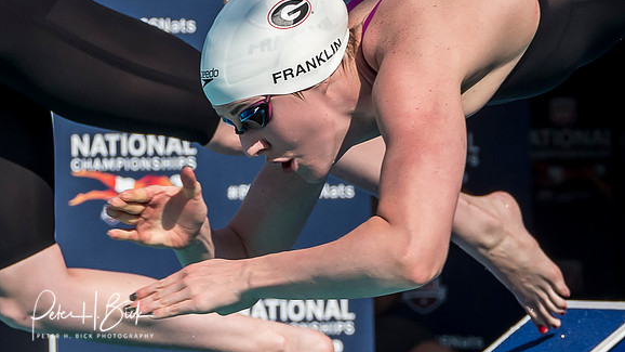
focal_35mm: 899
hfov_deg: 2.4
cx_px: 465
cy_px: 188
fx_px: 14897
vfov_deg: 1.4
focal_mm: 144
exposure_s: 1/1600
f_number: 5.6
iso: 250
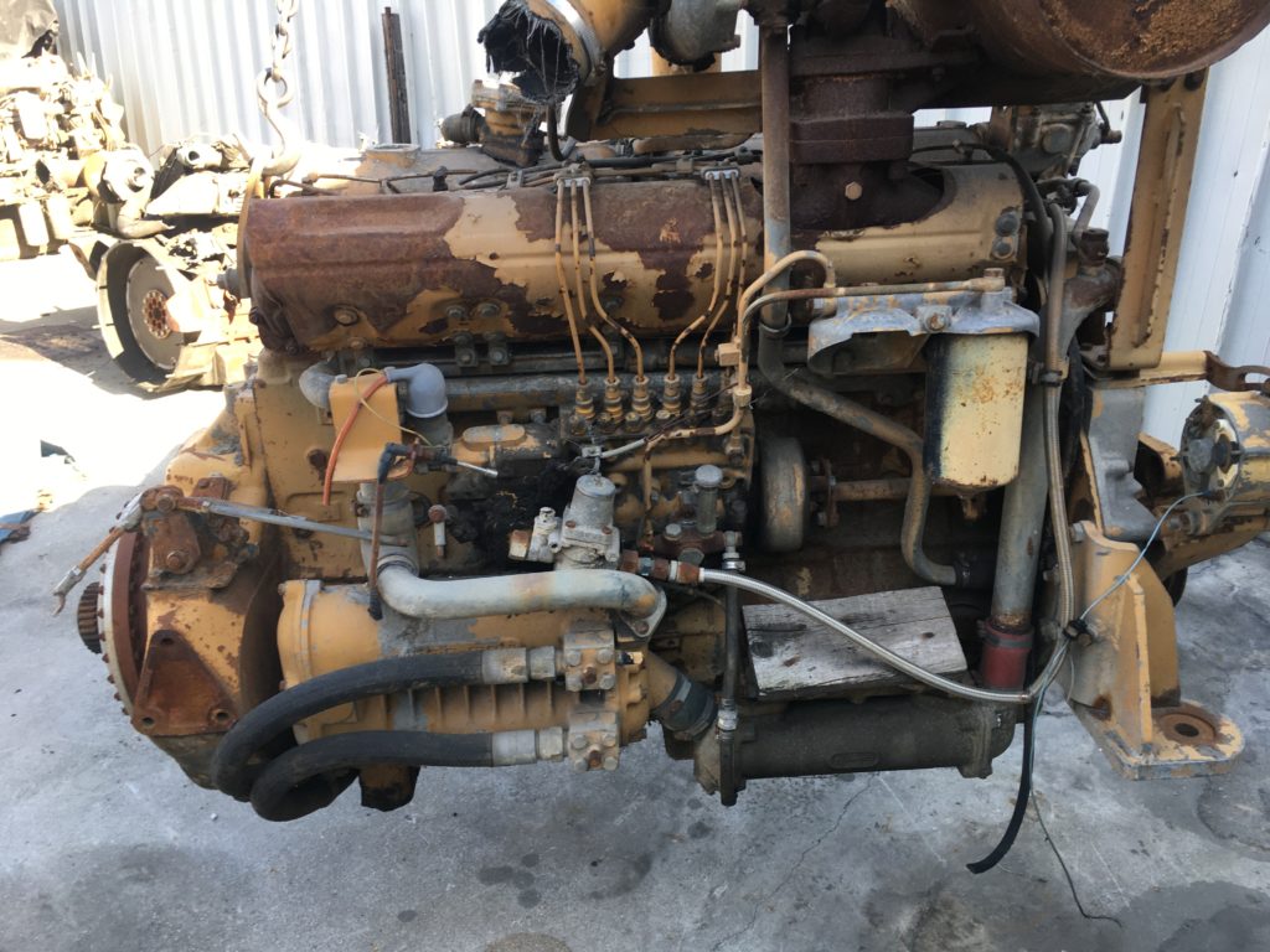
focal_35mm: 29
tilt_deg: -22.0
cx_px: 635
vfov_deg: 48.2
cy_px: 476
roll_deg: -1.5
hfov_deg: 61.7
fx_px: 1064
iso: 25
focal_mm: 4.15
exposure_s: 1/100
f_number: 2.2
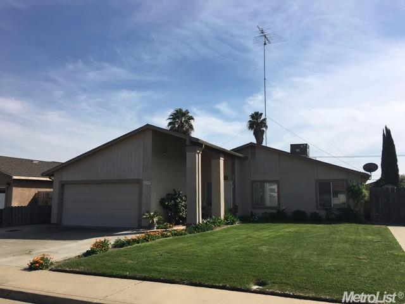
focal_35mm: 29
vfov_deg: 48.2
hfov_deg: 61.7
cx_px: 202
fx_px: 339
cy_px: 152
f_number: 2.2
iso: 25
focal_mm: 4.15
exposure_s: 1/2564
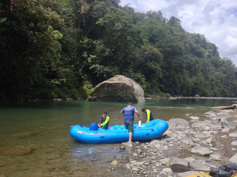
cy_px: 88
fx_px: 240
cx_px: 118
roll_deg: -0.4
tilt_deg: -1.9
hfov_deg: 52.6
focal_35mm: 35
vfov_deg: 40.7
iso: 50
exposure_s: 1/726
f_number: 2.4
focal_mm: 4.28
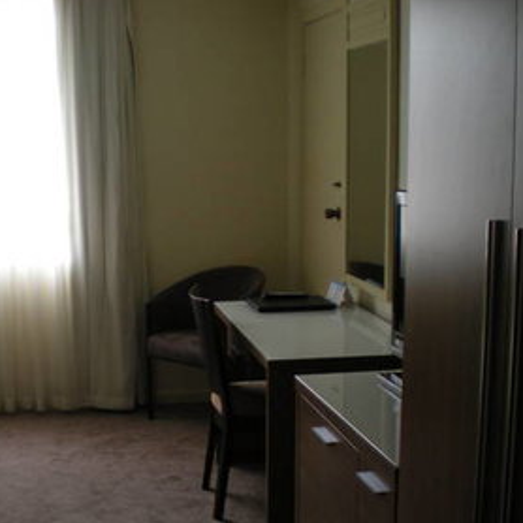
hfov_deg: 29.2
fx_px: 991
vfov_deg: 29.5
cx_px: 143
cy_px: 320
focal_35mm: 58
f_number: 3.1
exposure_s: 1/69.7
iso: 130
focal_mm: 6.3
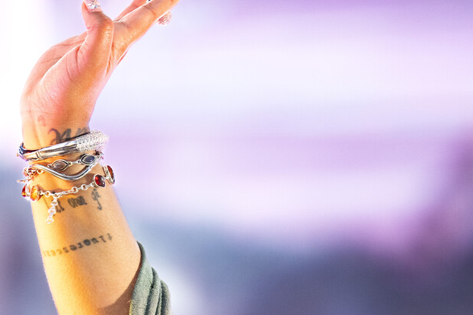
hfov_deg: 4.0
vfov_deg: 2.7
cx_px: 306
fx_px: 6766
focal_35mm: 515
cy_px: 255
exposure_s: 1/400
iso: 1600
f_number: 2.8
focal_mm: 200
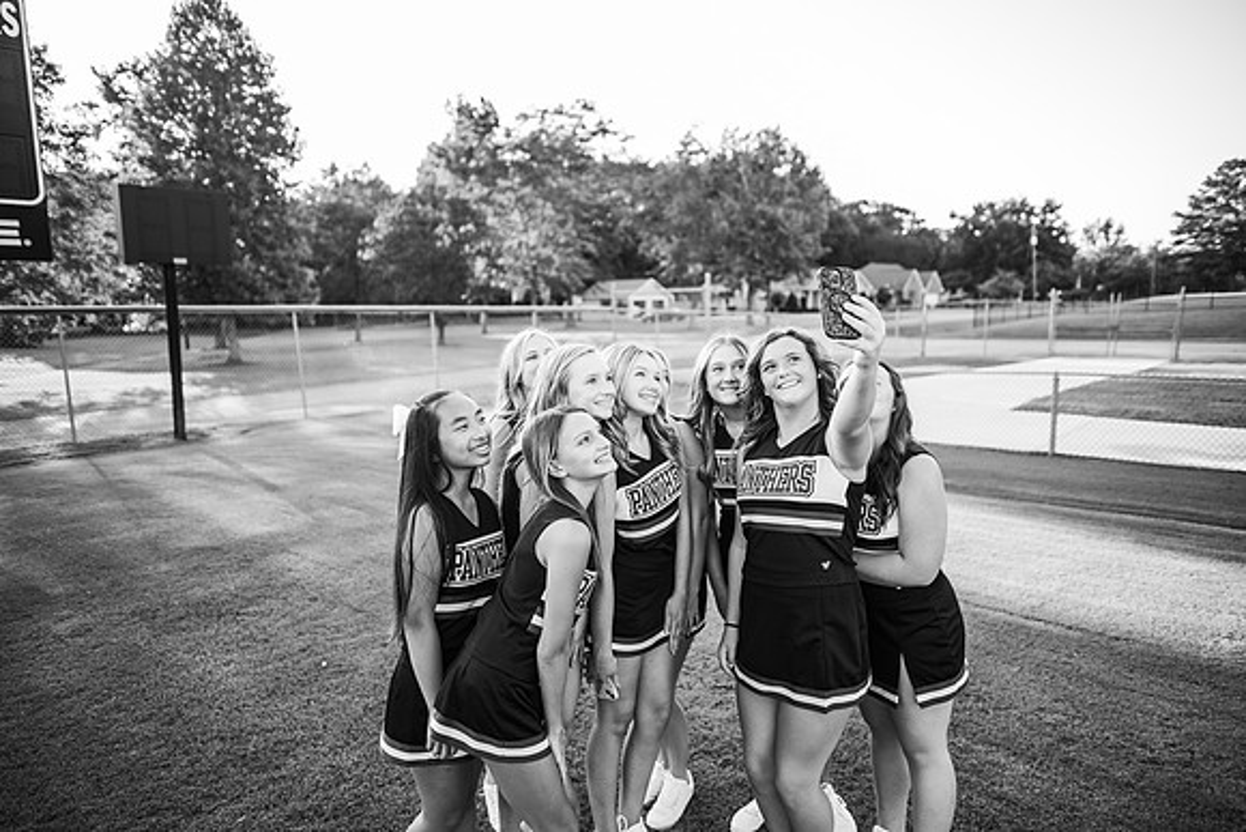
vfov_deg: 53.2
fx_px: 831
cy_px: 416
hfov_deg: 73.7
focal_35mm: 24
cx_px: 623
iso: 125
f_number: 2
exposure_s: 1/500
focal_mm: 24
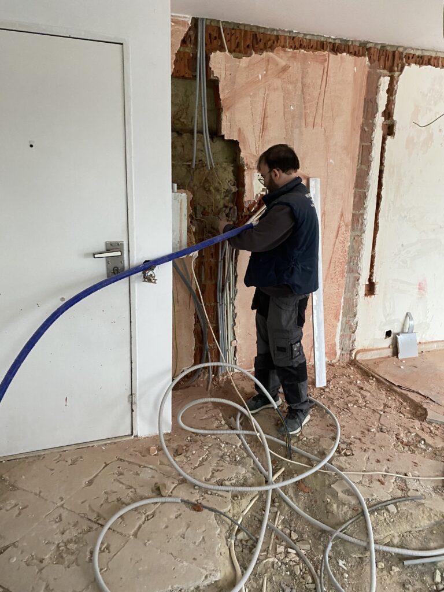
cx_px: 222
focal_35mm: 26
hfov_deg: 53.1
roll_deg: -3.0
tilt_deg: -14.8
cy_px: 296
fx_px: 445
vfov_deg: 67.3
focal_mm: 4.25
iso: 400
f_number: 1.8
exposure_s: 1/60
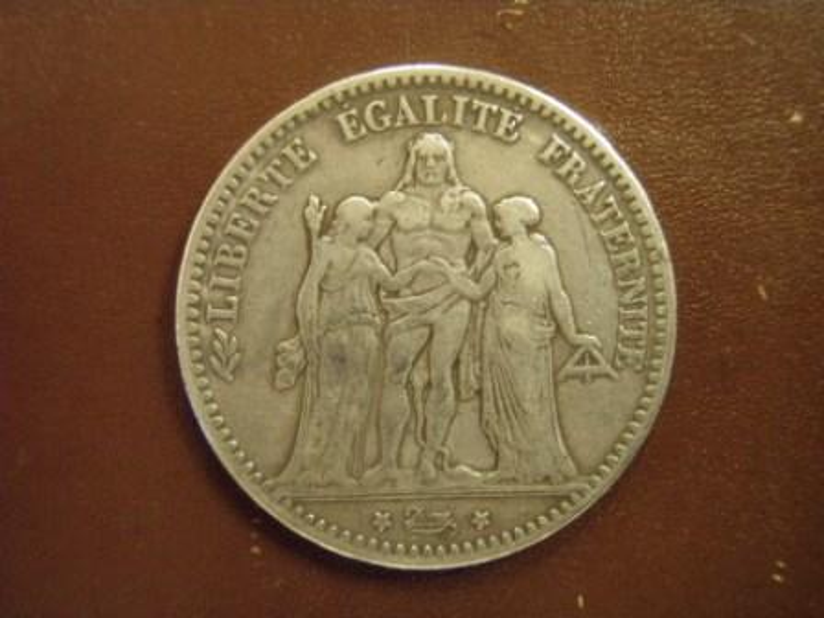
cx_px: 412
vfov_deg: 28.6
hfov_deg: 37.5
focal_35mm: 51
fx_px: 1214
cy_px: 309
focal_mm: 9.13
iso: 800
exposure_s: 1/25
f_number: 4
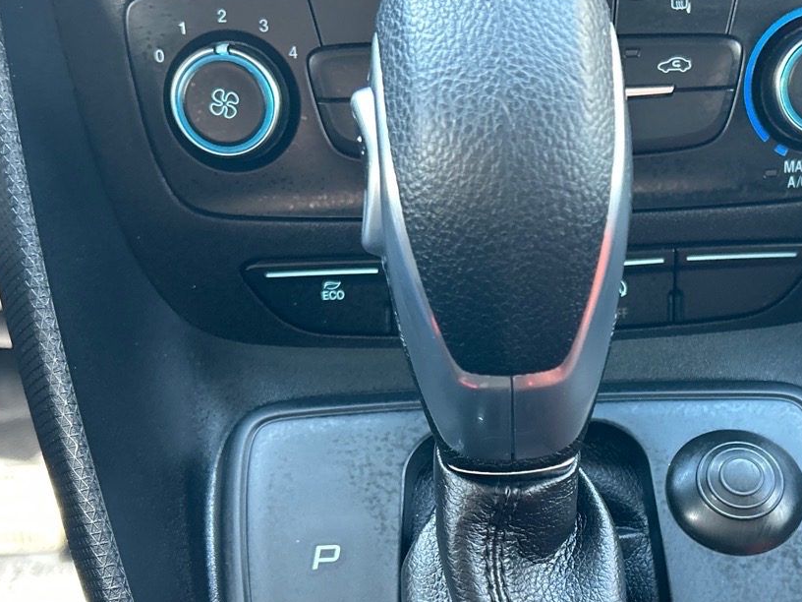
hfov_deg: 37.1
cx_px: 526
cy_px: 441
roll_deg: +2.7
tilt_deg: -39.4
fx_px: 1182
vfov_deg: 28.2
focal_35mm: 51
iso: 320
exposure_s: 1/60
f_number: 1.5
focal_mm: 5.7
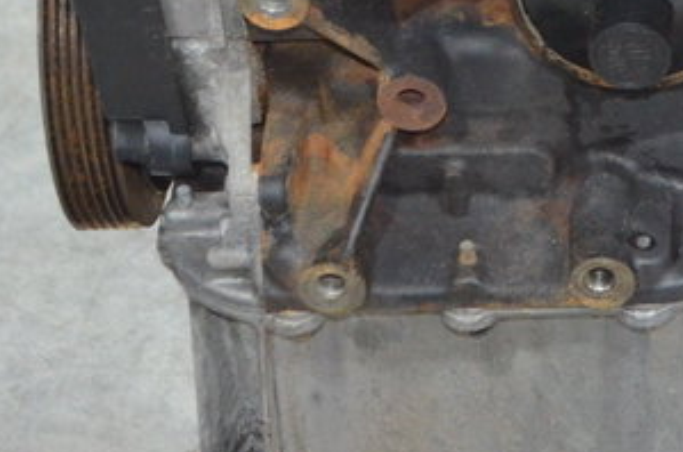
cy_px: -55
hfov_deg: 11.0
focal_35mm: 185
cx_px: 713
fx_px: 3502
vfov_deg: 7.3
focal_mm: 36
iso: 2800
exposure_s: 1/60
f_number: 5
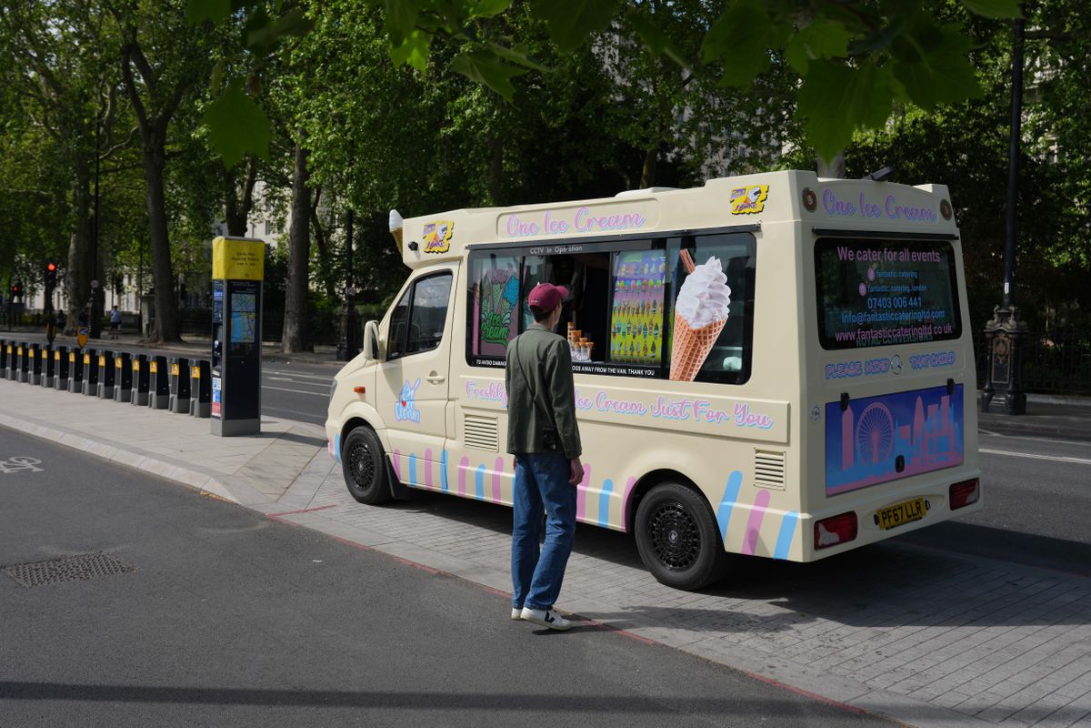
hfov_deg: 54.4
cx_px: 546
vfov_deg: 37.9
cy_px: 364
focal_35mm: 35
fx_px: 1061
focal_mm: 35
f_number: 4
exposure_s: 1/1600
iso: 100
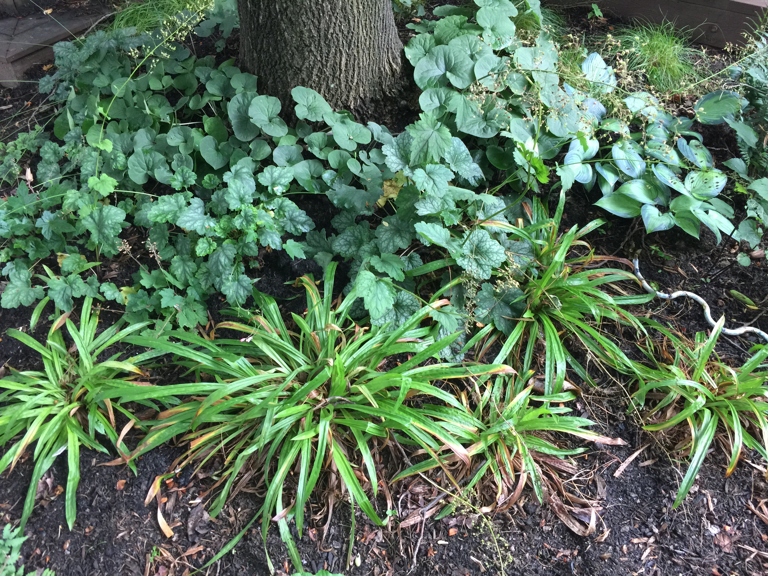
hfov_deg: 61.7
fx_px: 643
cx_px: 384
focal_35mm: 29
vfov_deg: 48.2
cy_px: 288
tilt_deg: -46.0
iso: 64
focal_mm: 4.15
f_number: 2.2
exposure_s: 1/15
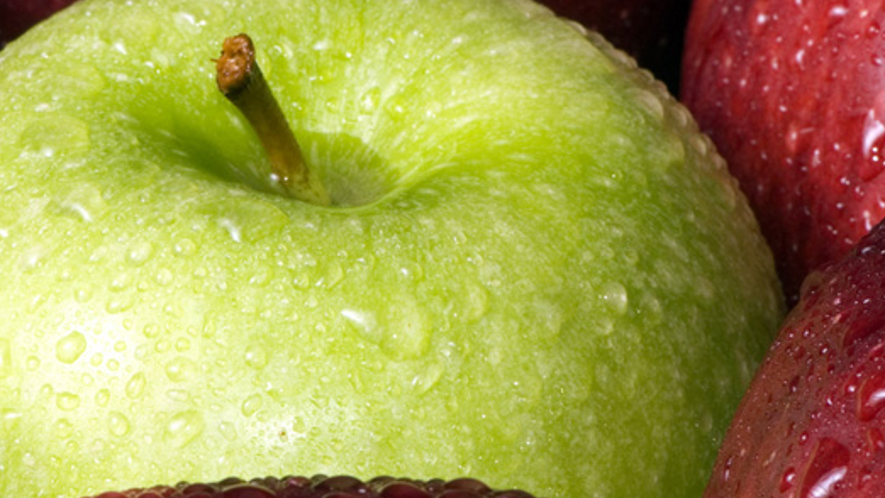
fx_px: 7795
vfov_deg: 3.7
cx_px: 327
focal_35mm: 332
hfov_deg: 6.5
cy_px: 241
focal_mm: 105
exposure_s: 1/200
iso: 100
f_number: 20
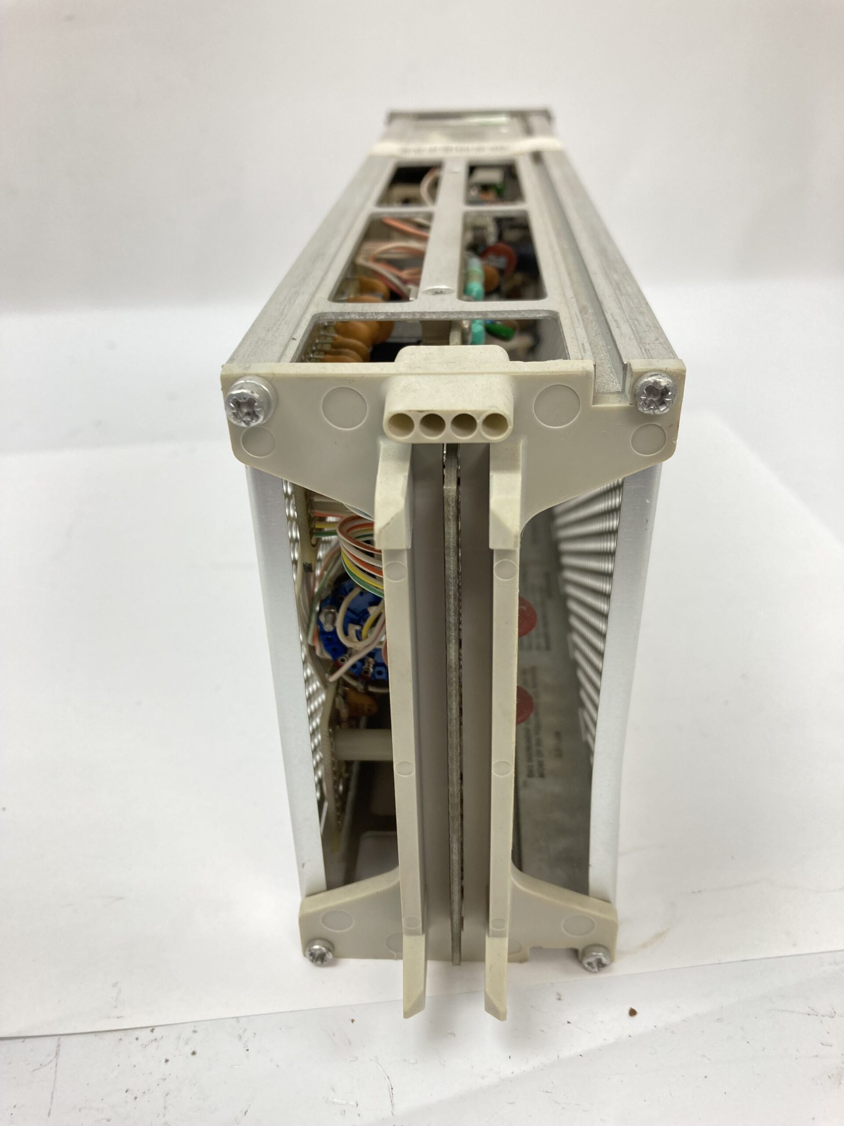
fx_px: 910
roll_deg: +2.8
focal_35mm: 28
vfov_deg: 63.4
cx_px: 422
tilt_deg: -29.9
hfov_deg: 49.7
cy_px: 563
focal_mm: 3.99
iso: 50
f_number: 1.8
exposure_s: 1/60
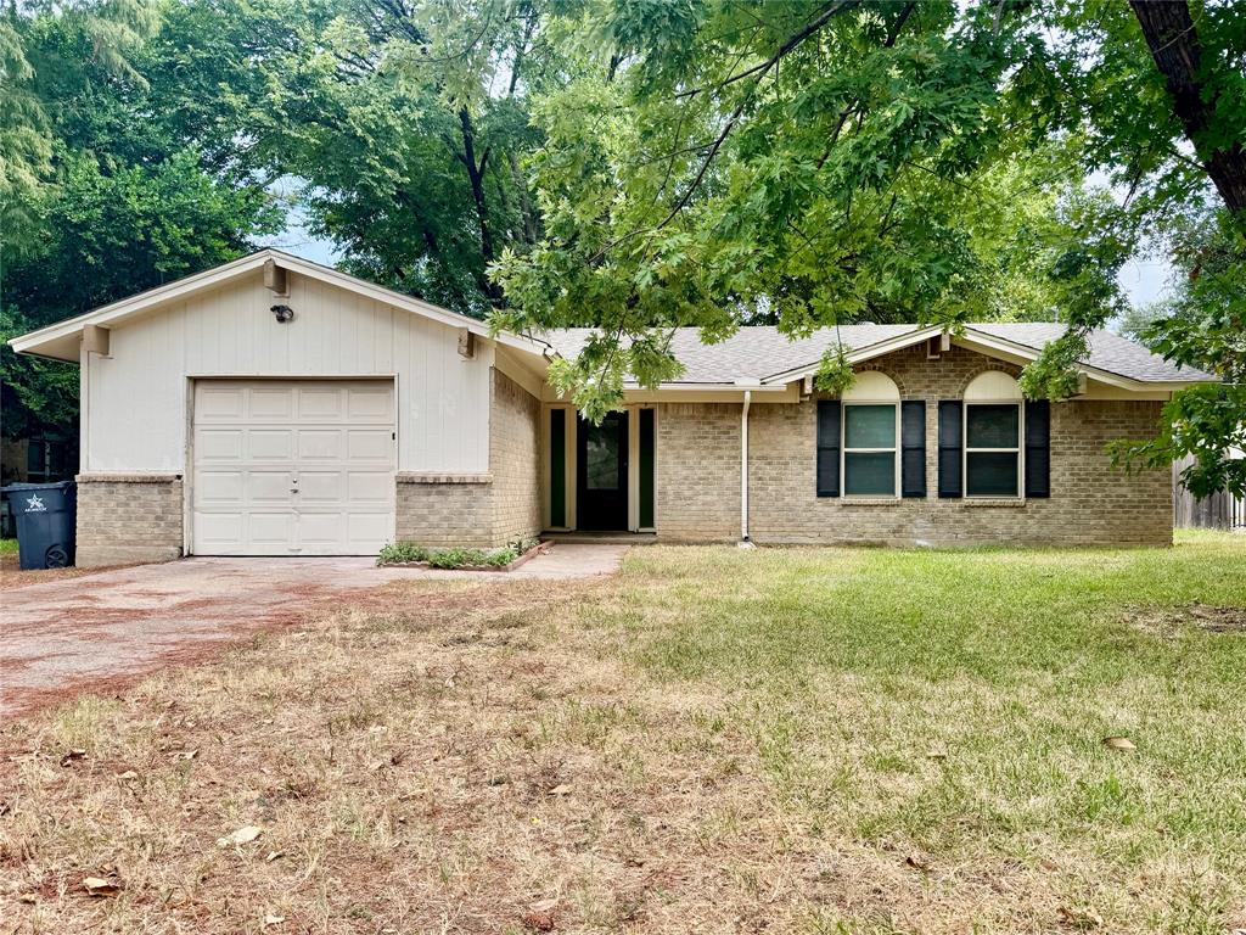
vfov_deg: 56.8
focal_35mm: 24
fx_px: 864
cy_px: 468
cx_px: 623
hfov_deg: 71.6
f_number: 1.78
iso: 64
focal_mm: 6.76
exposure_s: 1/226
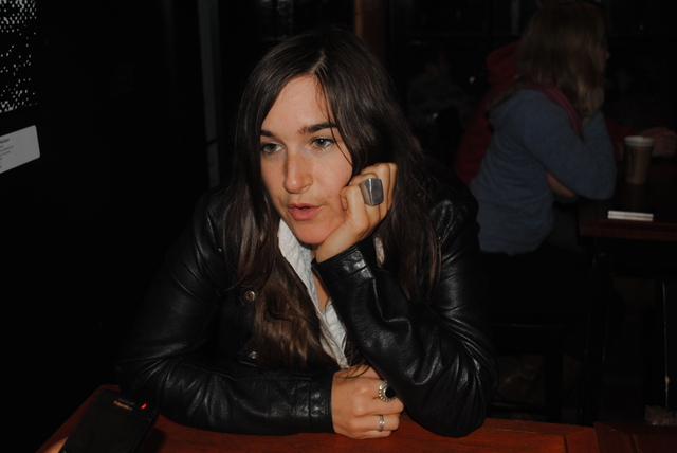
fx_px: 734
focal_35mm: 39
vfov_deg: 34.3
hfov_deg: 49.5
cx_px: 338
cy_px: 226
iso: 200
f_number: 4.2
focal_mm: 26
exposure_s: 1/60
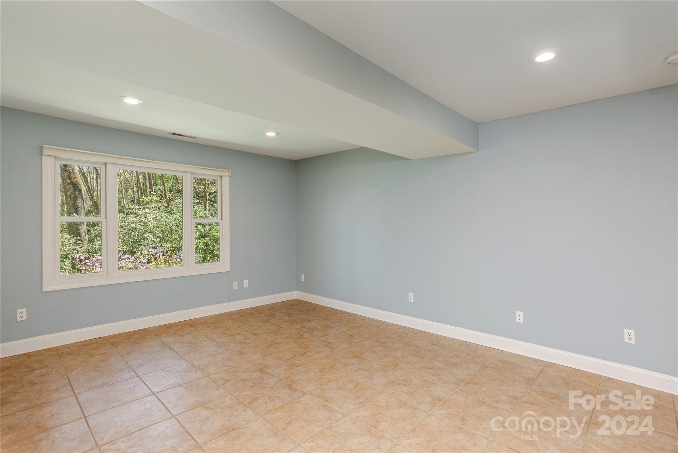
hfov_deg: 93.3
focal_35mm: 17
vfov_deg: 70.5
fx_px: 320
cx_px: 339
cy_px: 226
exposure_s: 1/40
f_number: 9
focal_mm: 17
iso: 320
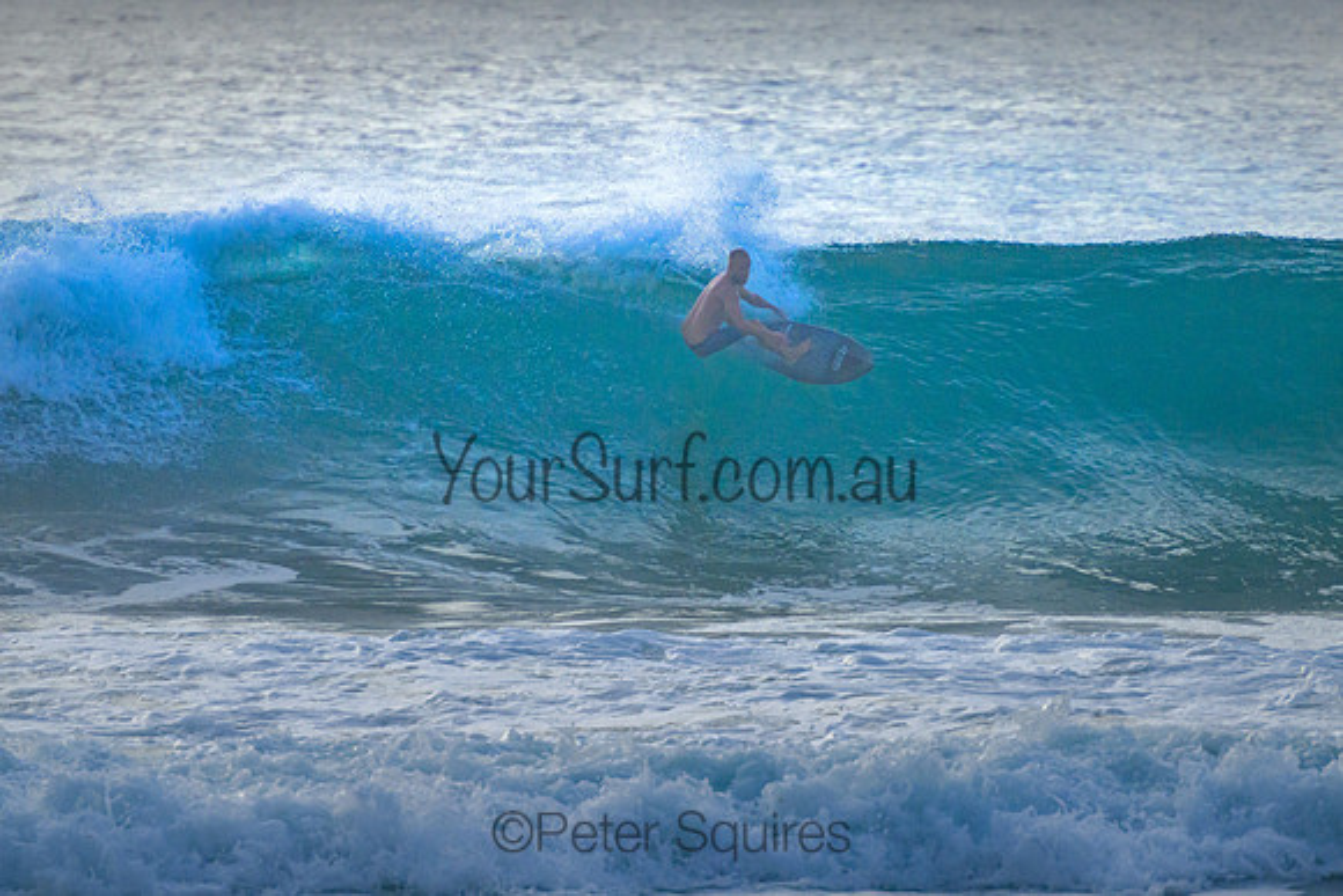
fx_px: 20514
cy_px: 295
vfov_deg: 2.5
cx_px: 706
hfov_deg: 3.7
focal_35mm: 550
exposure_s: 1/2000
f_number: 5.6
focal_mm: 400
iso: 1250
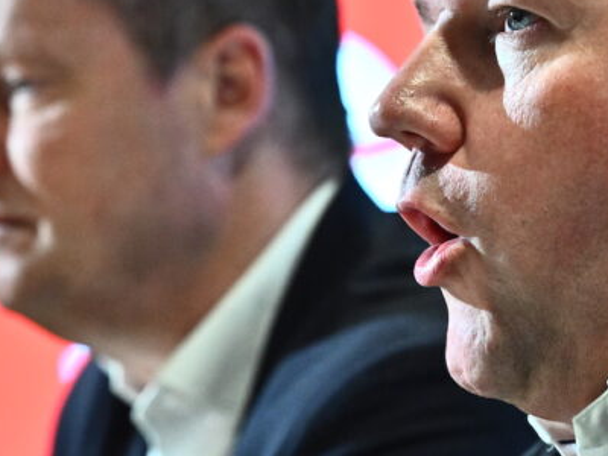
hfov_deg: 7.9
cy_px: 210
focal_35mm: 250
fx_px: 4391
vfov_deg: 5.9
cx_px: 398
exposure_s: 1/200
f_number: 4
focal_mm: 99
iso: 3200
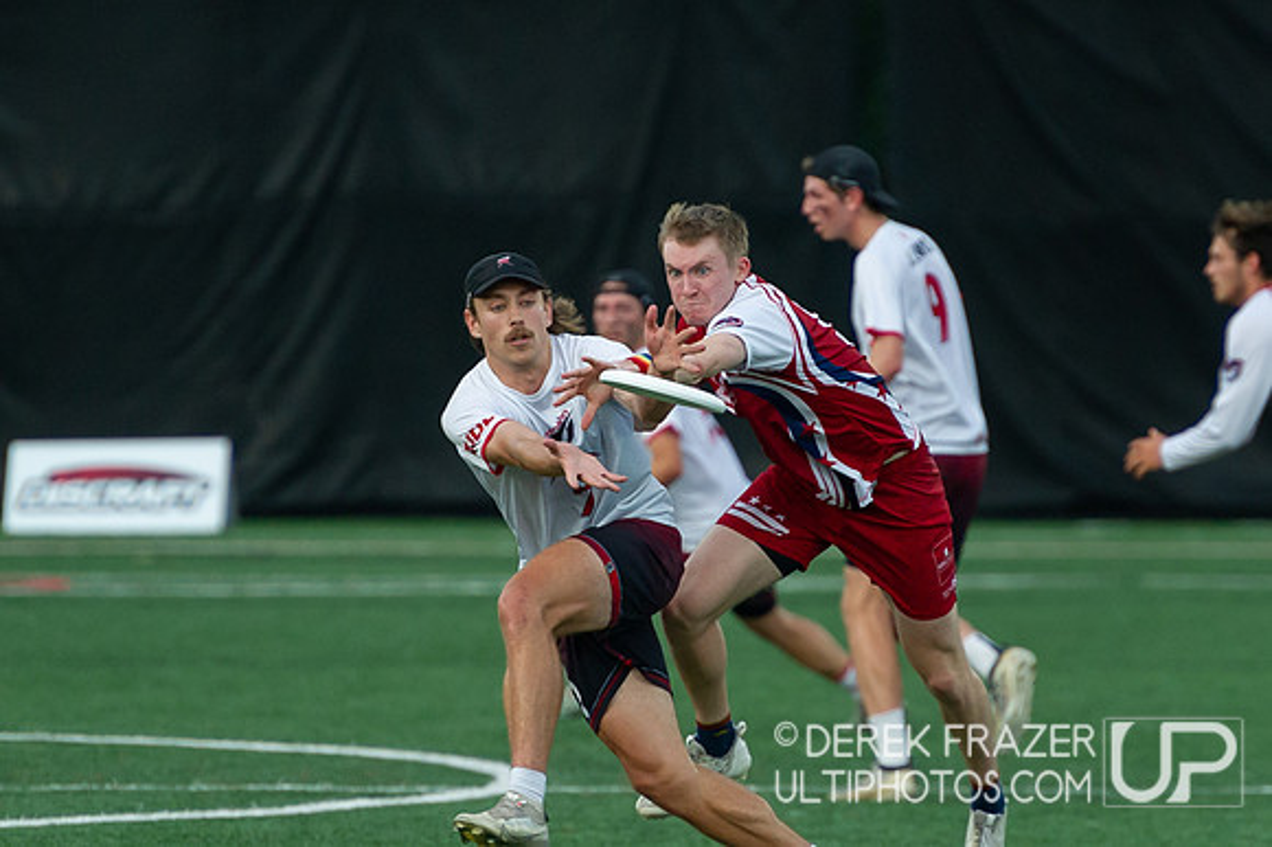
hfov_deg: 3.5
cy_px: 389
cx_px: 544
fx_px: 20805
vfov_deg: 2.3
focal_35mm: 589
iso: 1250
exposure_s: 1/1600
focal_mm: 280
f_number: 4
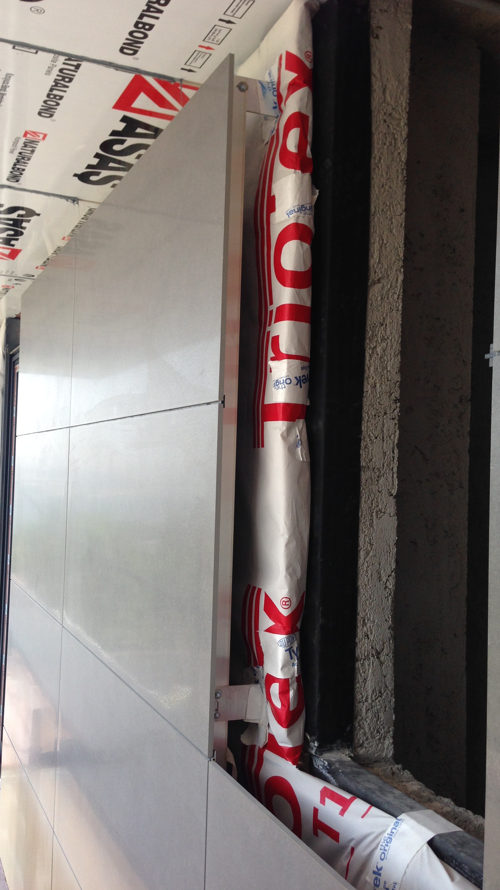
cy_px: 445
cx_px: 216
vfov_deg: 55.3
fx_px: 848
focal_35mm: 36
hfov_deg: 32.8
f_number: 2.4
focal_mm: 4.12
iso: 50
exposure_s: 1/262
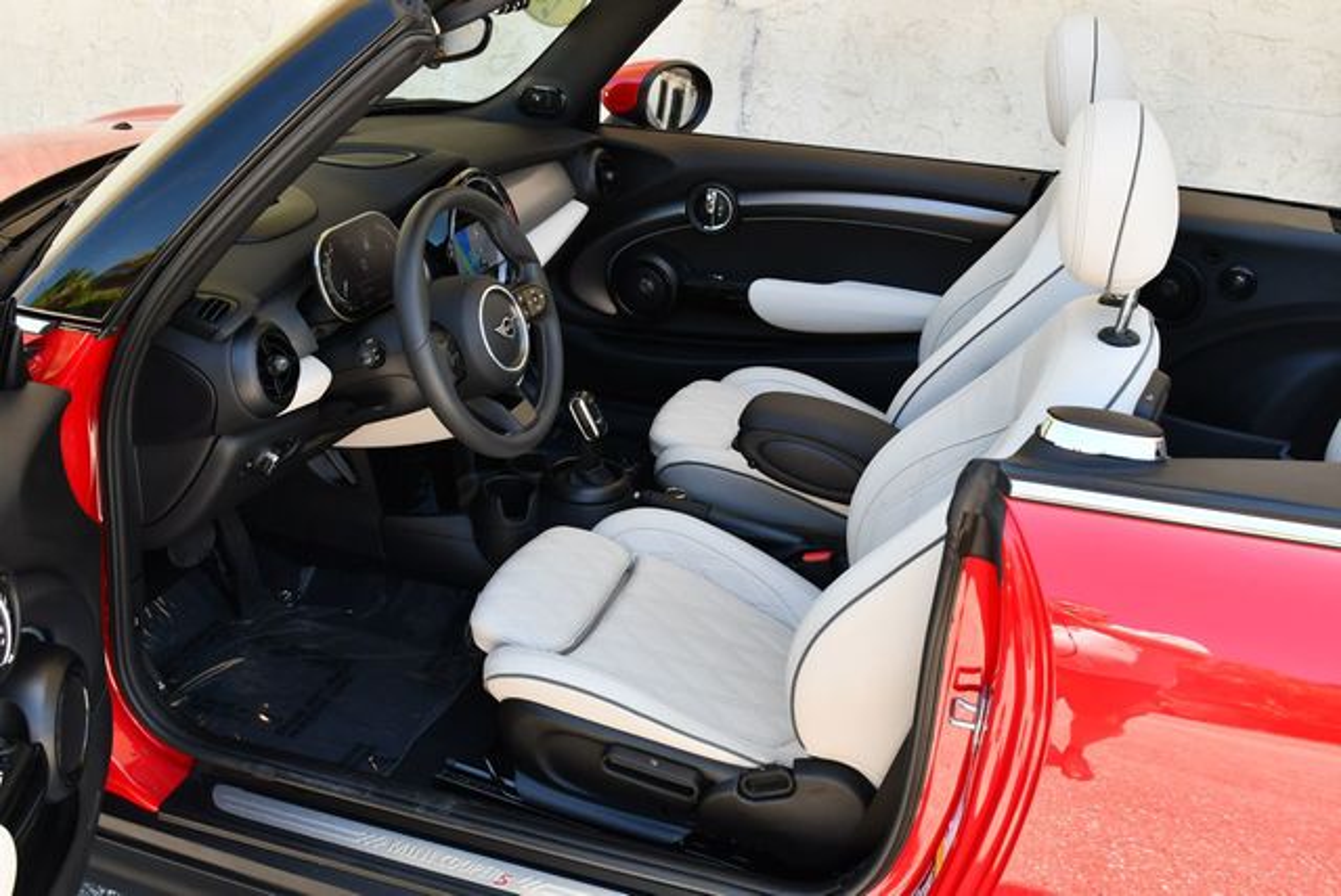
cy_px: 448
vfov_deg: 36.9
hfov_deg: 53.1
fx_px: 1342
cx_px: 670
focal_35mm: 36
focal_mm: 18
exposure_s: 1/250
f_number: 5
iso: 400
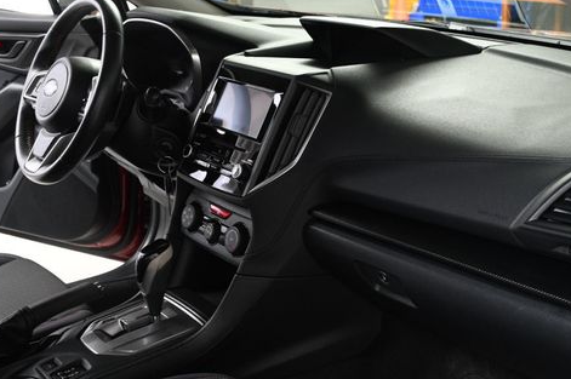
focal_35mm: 53
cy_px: 191
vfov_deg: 25.5
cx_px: 313
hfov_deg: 37.5
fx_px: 840
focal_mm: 26
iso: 100
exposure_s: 1/160
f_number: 4.5
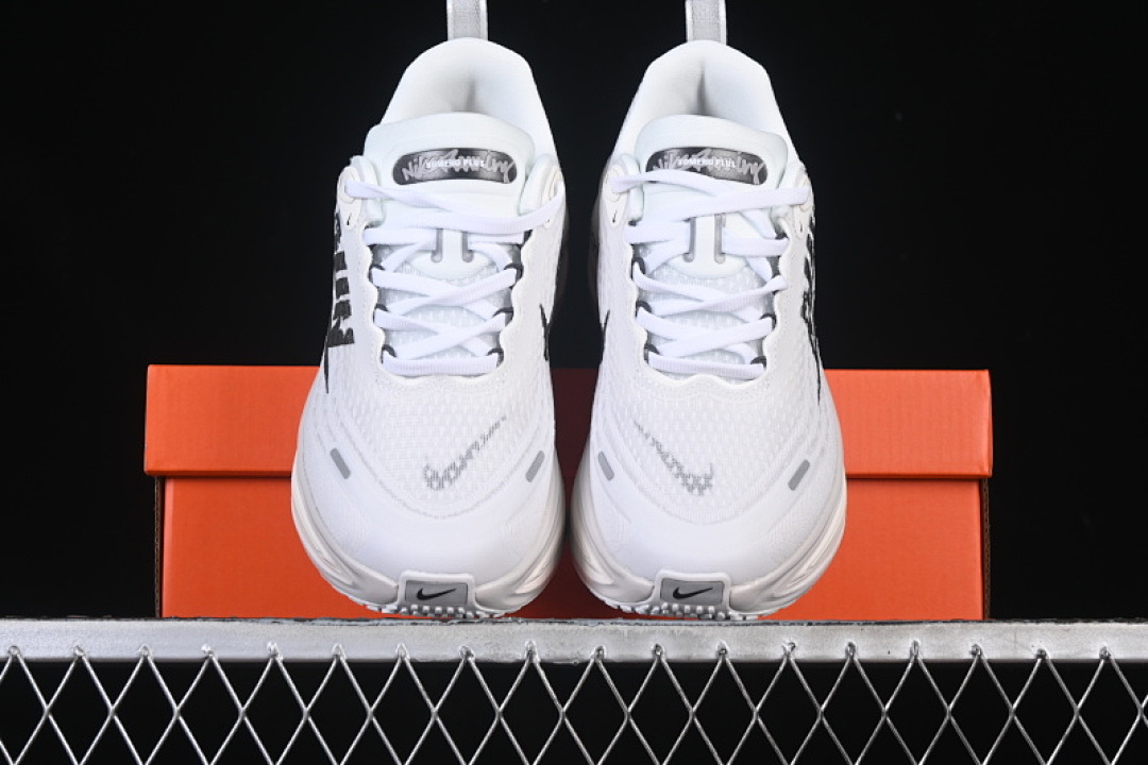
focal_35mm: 75
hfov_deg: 27.0
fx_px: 2391
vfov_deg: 18.2
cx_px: 574
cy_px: 382
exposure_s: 1/100
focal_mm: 50
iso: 160
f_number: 8
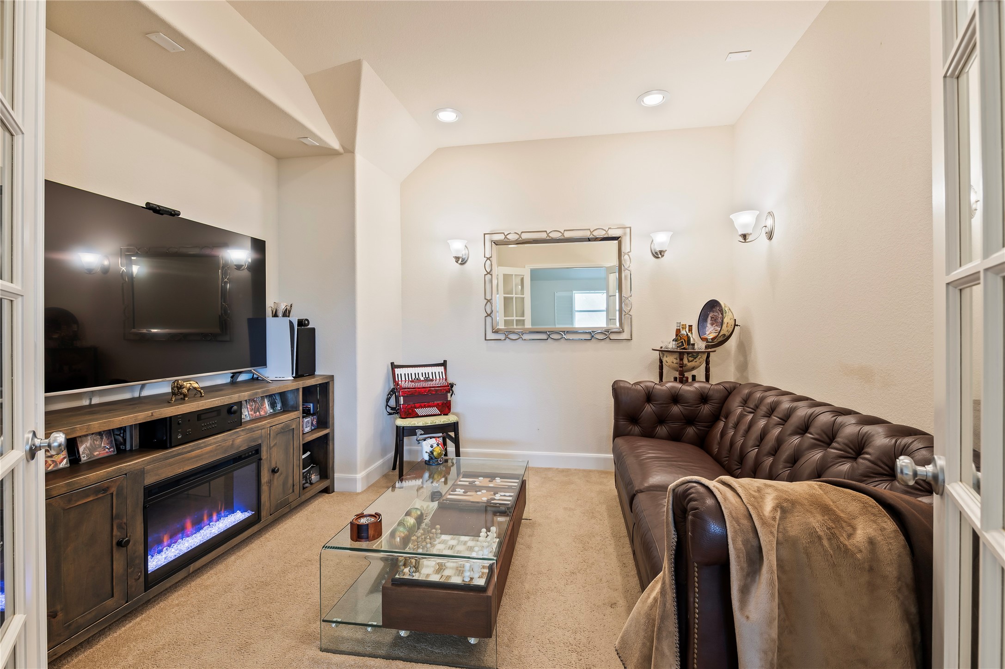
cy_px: 334
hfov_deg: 100.4
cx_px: 502
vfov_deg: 77.2
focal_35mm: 15
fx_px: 418
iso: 125
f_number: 6.3
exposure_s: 1/4
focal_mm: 15
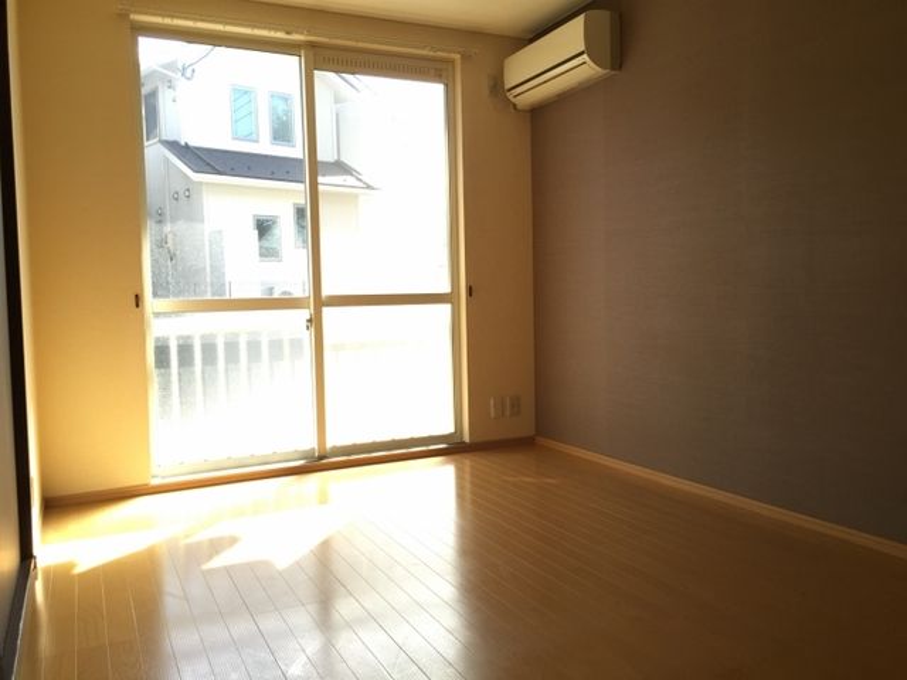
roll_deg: +0.3
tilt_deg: -4.4
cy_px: 340
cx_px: 454
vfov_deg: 48.2
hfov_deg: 61.7
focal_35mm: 29
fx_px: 760
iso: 32
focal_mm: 4.15
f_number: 2.2
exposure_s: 1/120
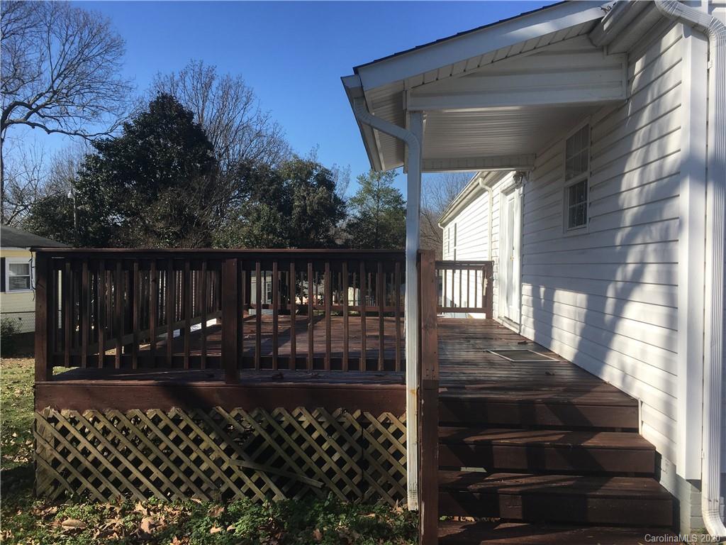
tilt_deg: -0.5
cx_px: 363
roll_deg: -0.3
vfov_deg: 48.2
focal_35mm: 29
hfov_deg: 61.7
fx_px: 608
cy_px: 272
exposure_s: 1/1261
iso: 25
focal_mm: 4.15
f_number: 2.2
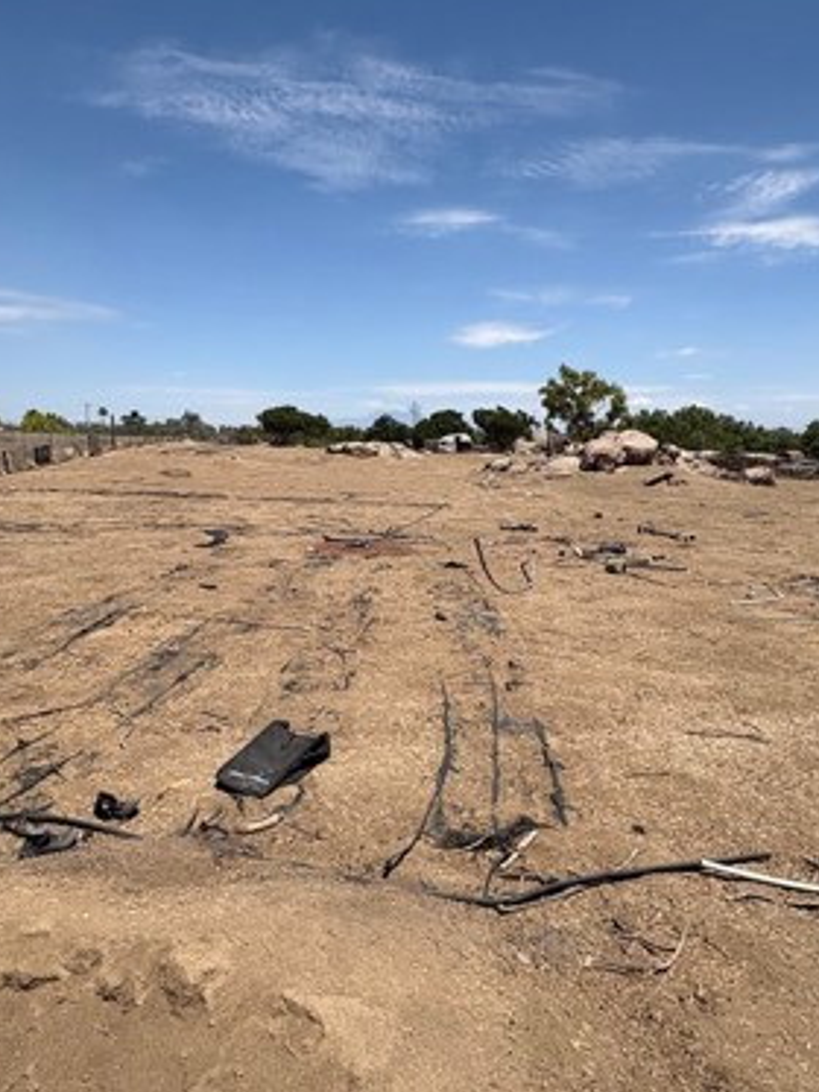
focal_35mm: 24
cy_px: 530
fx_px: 757
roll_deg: +0.1
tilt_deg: -6.3
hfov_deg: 56.8
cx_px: 374
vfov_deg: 71.6
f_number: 2.2
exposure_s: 1/2874
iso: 50
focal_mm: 2.22
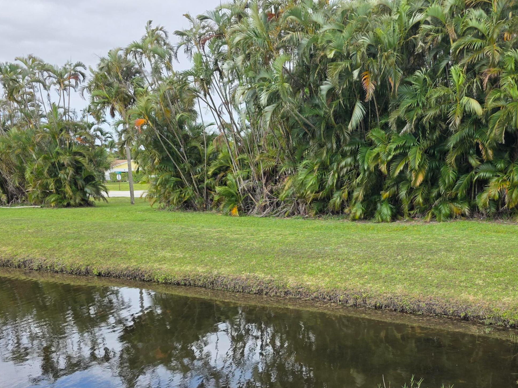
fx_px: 509
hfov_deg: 53.4
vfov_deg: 40.8
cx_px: 320
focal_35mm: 34
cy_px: 282
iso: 80
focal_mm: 6.3
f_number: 1.7
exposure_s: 1/1695
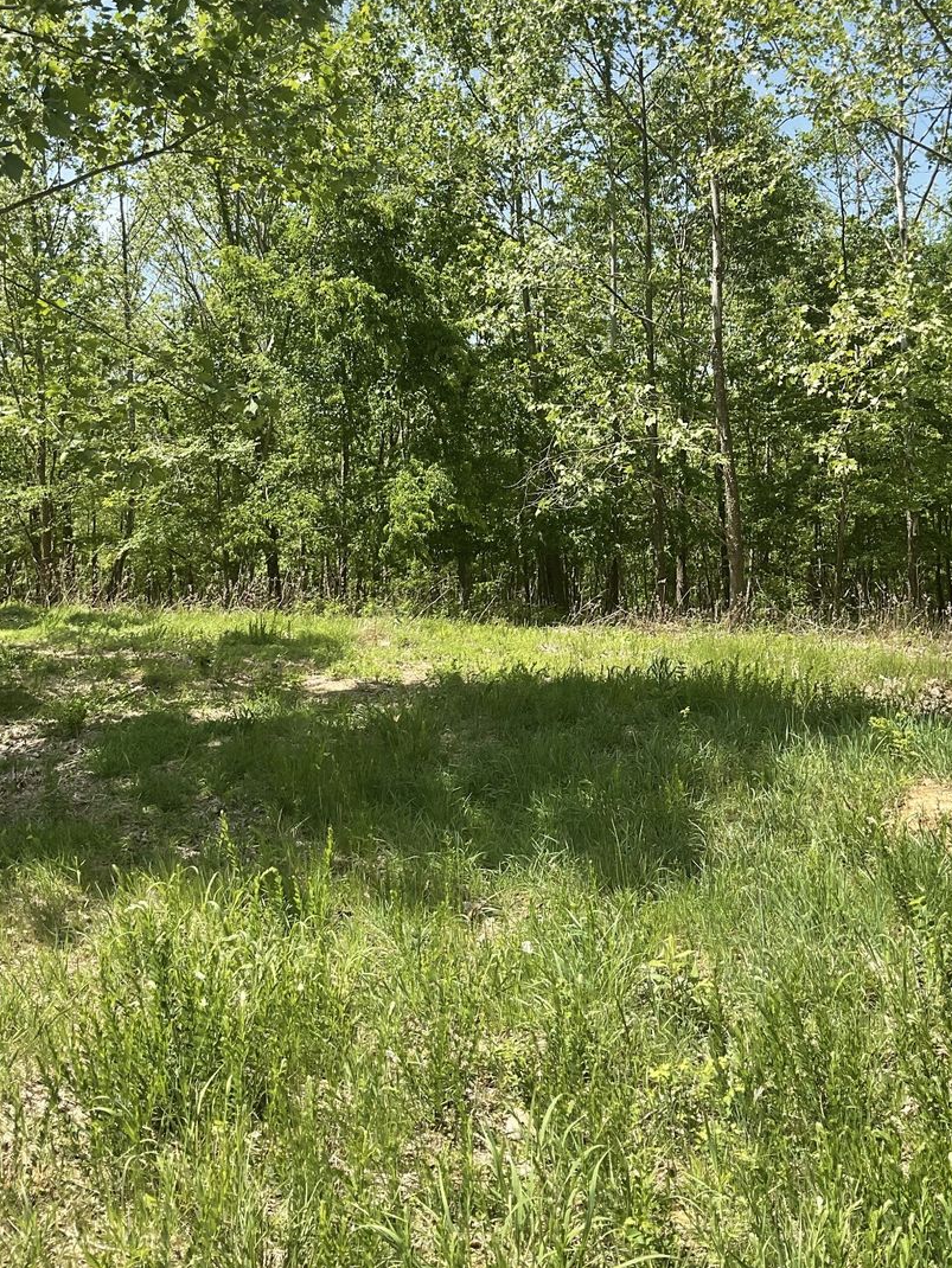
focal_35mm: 37
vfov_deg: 49.6
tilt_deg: +0.5
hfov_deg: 38.6
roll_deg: +0.9
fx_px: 1356
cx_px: 529
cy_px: 462
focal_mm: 3
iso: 16
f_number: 1.8
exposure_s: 1/829
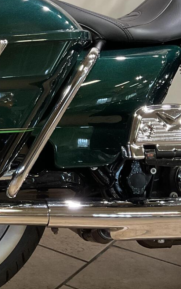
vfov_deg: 26.4
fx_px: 615
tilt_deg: -15.3
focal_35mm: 78
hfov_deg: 15.6
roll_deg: -0.4
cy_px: 106
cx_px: -79
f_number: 1.8
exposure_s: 1/60
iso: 80
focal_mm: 3
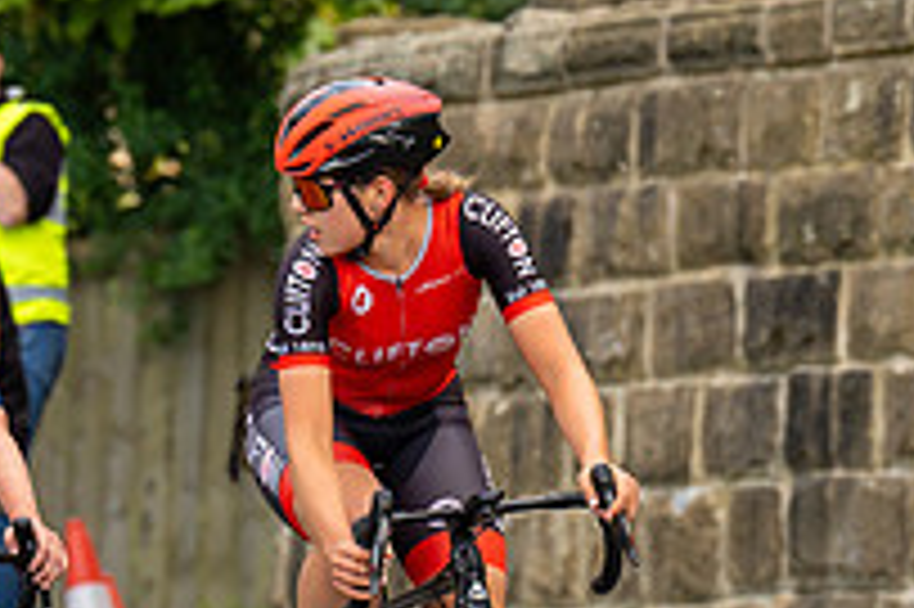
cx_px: 386
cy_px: 415
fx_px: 18315
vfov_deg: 1.9
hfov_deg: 2.9
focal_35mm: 722
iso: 250
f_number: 4.5
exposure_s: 1/640
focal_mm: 197
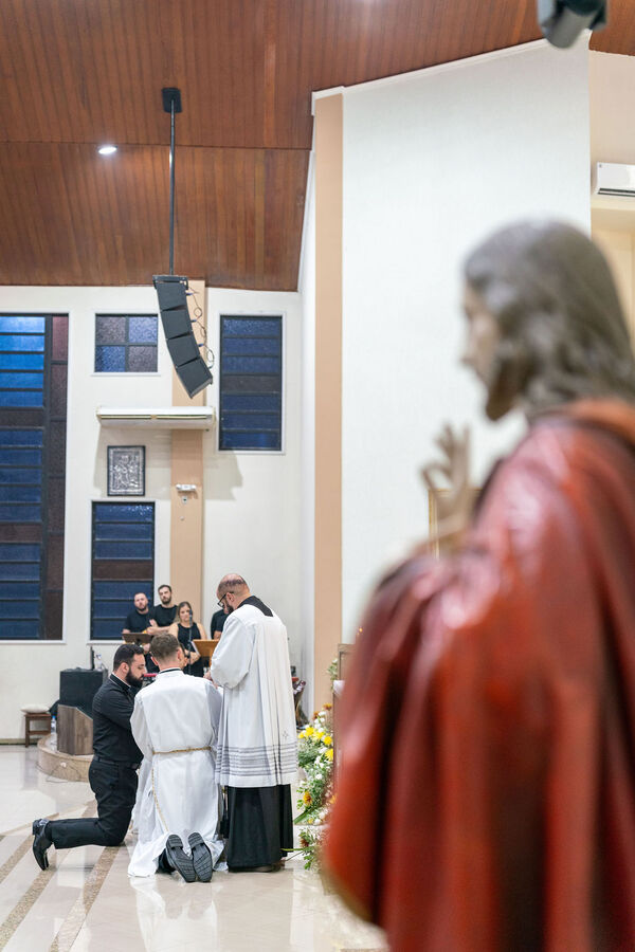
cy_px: 476
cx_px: 318
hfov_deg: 24.9
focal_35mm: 54
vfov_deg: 36.6
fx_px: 1439
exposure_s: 1/125
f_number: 2.8
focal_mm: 54.4
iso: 1600
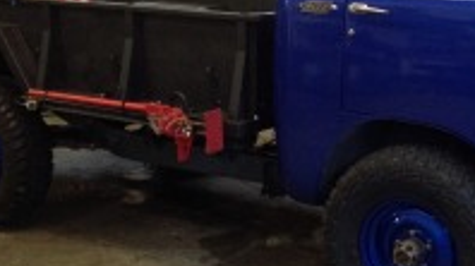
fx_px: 994
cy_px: 90
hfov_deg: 26.6
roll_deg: -1.2
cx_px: 349
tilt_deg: -11.0
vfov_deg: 15.2
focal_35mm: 79
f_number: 2.4
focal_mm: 4.28
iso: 320
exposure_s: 1/15
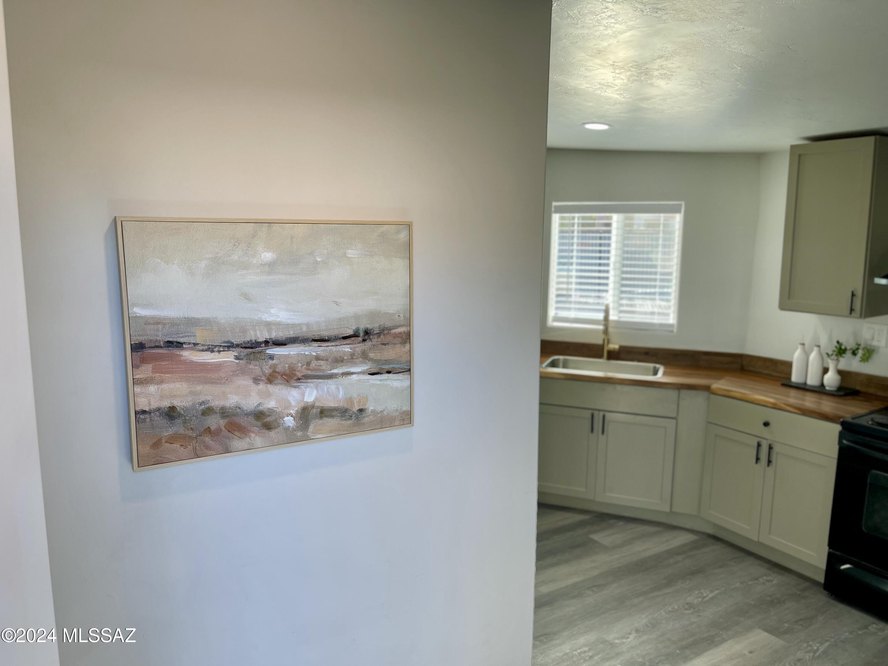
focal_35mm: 26
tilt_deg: -9.1
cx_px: 444
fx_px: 667
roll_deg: +0.2
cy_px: 333
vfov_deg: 53.1
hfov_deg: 67.3
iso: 32
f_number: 1.6
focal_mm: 5.1
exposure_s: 1/139
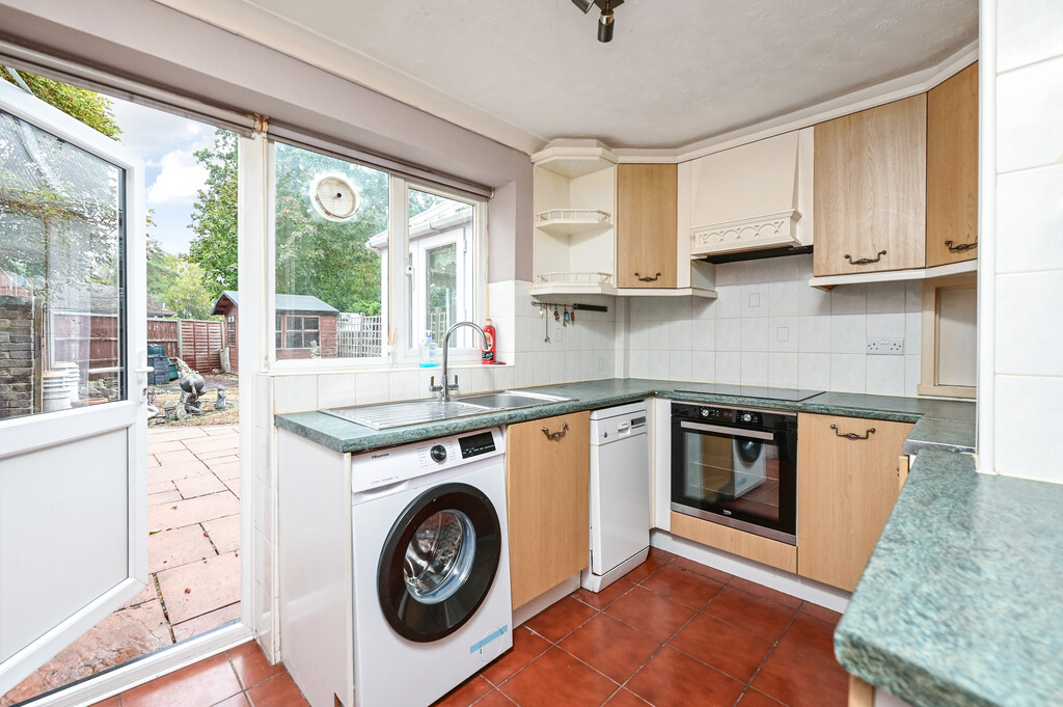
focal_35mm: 15
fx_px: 443
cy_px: 354
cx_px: 532
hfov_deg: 100.4
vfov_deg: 77.2
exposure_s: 1/60
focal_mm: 15
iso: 400
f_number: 5.6
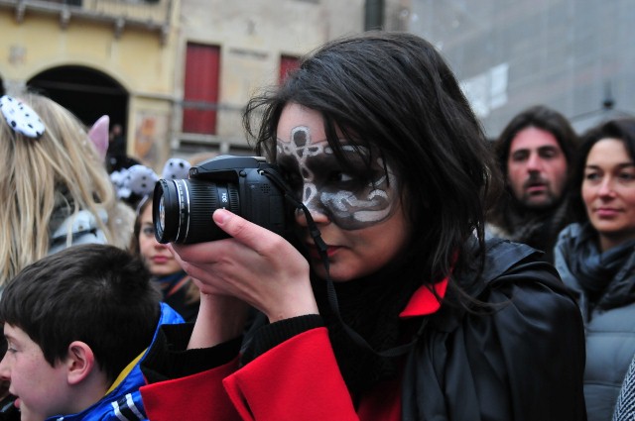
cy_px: 210
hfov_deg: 41.2
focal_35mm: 48
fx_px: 846
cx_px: 318
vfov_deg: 28.0
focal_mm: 32
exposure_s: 1/500
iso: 800
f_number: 3.5
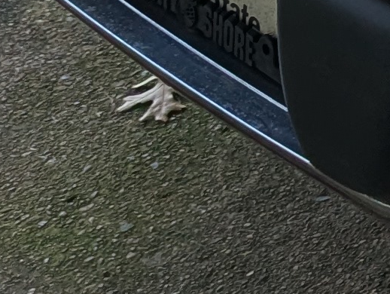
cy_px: -488
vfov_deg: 7.2
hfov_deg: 8.6
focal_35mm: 189
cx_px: 1205
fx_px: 2132
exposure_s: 1/314
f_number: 1.85
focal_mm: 6.81
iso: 41
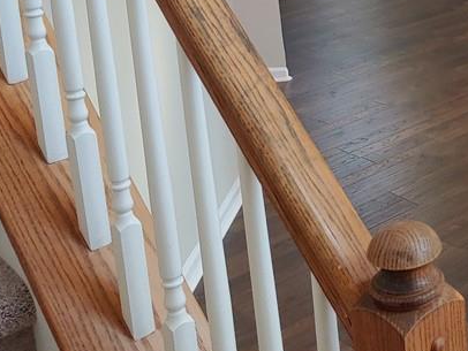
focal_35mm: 63
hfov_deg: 27.6
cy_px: -55
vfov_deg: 21.8
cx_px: 536
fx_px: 852
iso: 150
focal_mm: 4.23
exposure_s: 1/120
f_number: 1.5
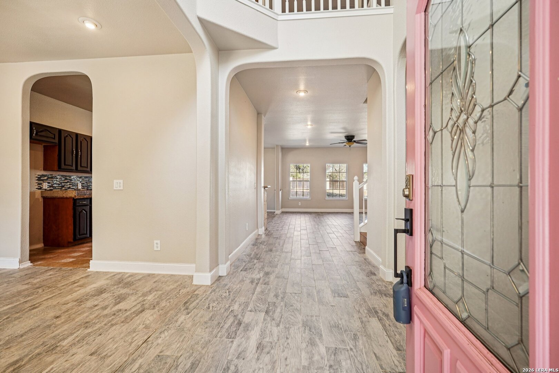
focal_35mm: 16
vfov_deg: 72.1
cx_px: 280
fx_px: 256
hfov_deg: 95.0
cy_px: 186
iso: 400
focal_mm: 16.5
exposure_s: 1/25
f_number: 8
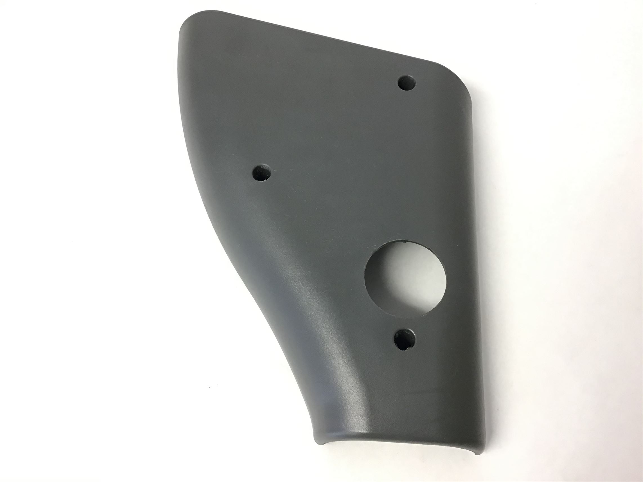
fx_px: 576
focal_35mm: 31
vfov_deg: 45.4
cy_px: 241
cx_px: 322
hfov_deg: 58.4
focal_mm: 3.3
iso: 64
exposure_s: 1/33
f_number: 2.4
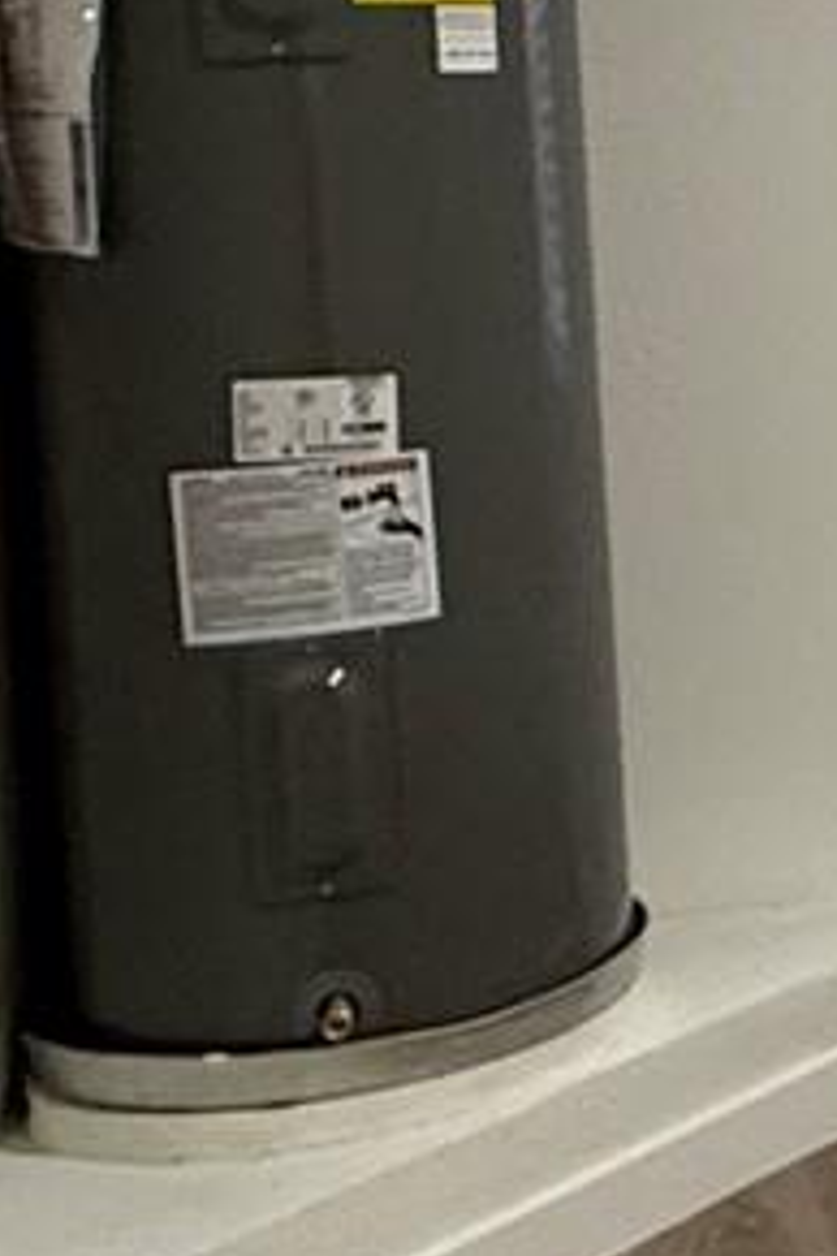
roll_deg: +0.2
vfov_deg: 24.9
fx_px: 2790
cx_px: 1860
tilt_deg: -3.7
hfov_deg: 13.6
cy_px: 211
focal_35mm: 80
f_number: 2.2
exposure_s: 1/60
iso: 320
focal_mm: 2.22
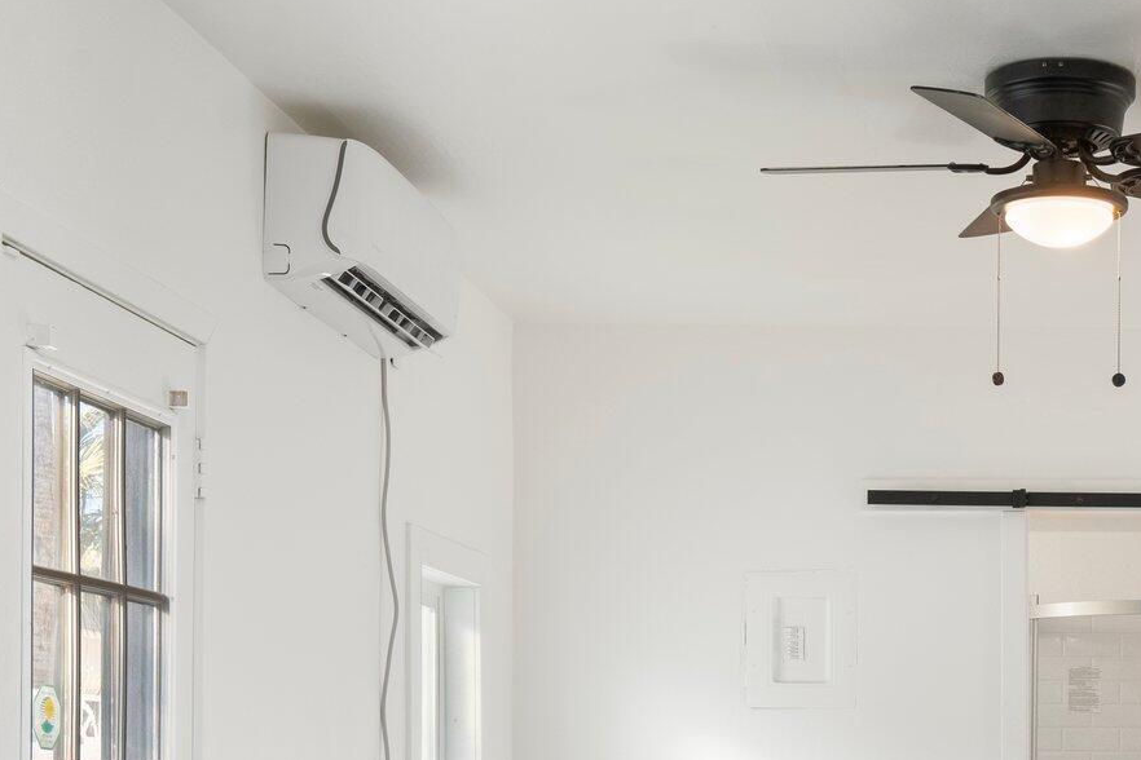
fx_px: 2282
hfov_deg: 26.9
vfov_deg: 18.3
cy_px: 802
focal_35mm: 72
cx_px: 1071
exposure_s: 1/8
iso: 1000
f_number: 8
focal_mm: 31
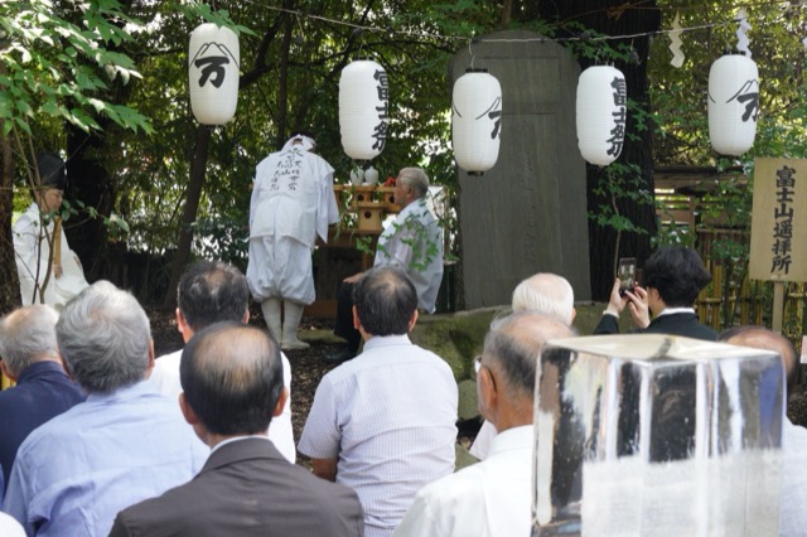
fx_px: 1411
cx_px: 404
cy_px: 268
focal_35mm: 63
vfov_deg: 21.5
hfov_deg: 31.9
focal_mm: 42
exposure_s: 1/100
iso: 2000
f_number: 8
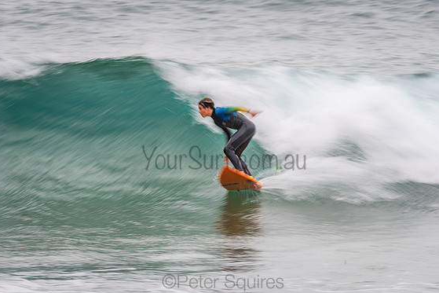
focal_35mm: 519
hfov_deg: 4.0
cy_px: 151
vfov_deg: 2.7
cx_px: 223
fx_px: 6330
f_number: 14
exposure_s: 1/20
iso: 64
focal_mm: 500
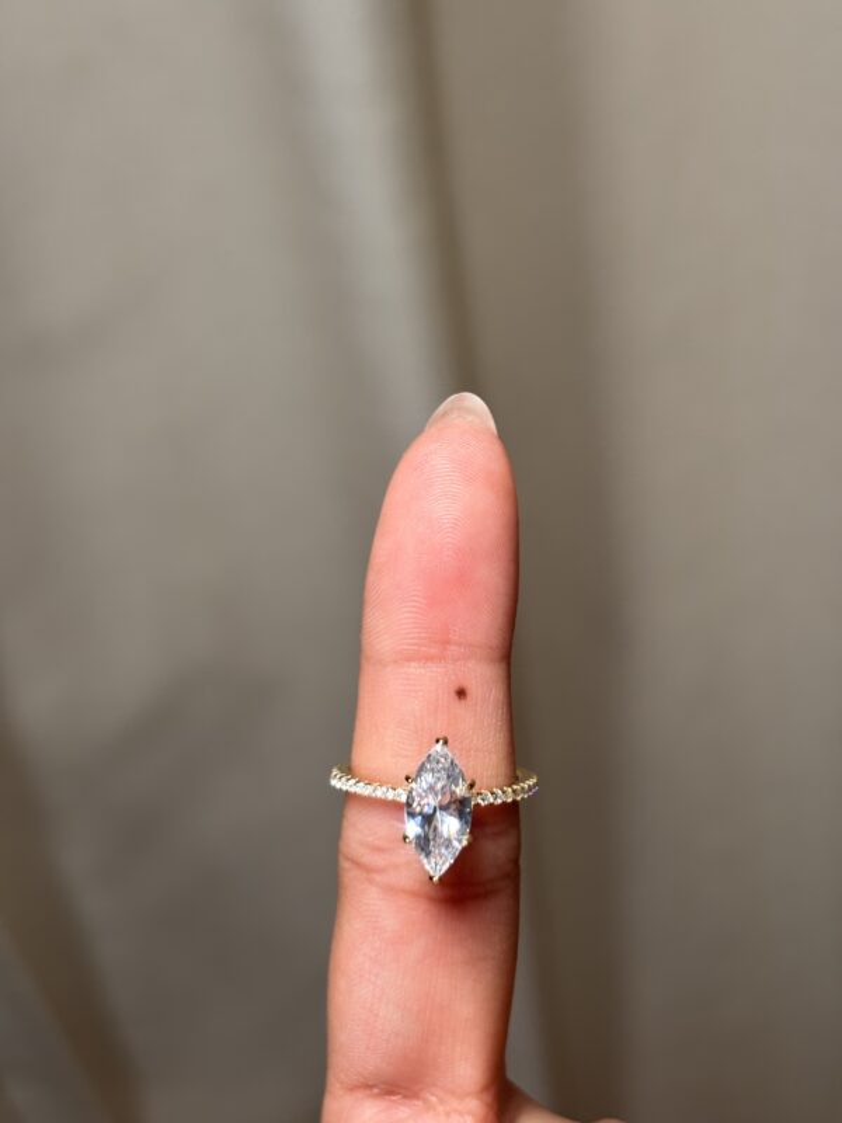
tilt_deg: -36.6
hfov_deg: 28.0
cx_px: 421
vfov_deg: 36.8
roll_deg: +8.5
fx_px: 1686
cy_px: 562
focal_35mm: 52
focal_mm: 5.96
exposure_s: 1/121
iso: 40
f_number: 1.6
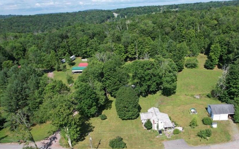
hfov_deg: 65.9
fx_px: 182
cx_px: 143
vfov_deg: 44.0
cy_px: 98
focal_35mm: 28
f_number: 2.8
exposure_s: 1/1250
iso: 100
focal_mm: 8.38
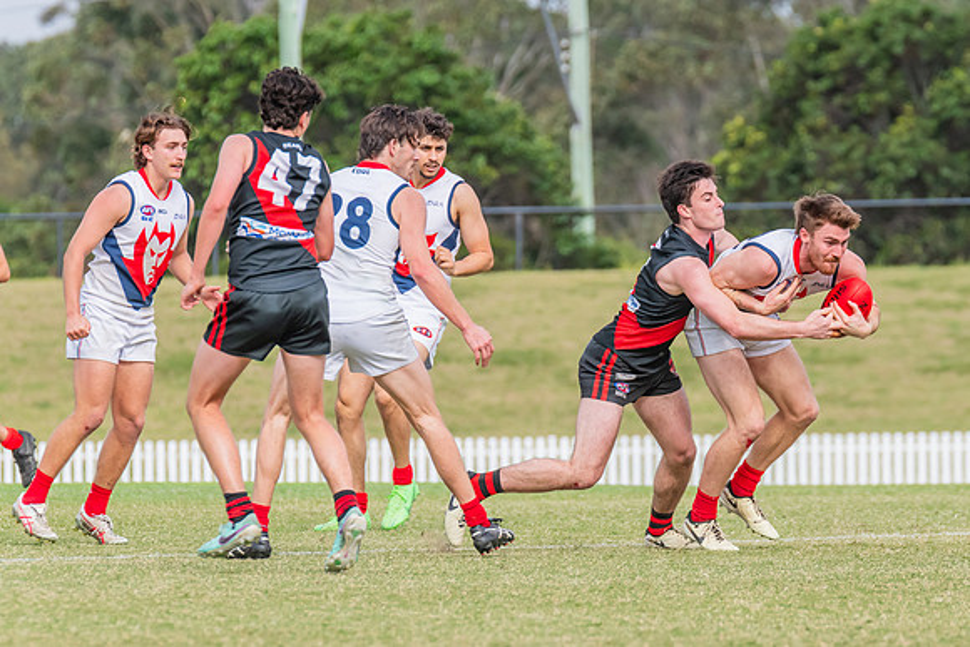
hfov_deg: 4.1
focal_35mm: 502
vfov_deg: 2.7
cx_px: 652
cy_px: 358
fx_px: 13530
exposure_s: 1/1250
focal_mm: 360
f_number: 9
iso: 800
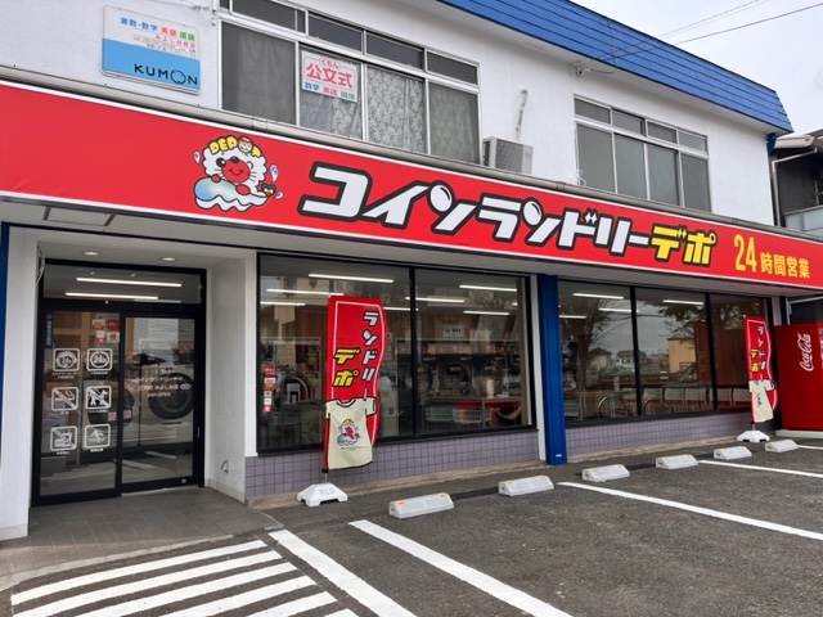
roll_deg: +2.2
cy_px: 308
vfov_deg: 53.1
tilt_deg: +6.3
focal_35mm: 26
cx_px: 412
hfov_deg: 67.3
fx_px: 618
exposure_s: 1/1225
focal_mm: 5.1
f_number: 1.6
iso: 50
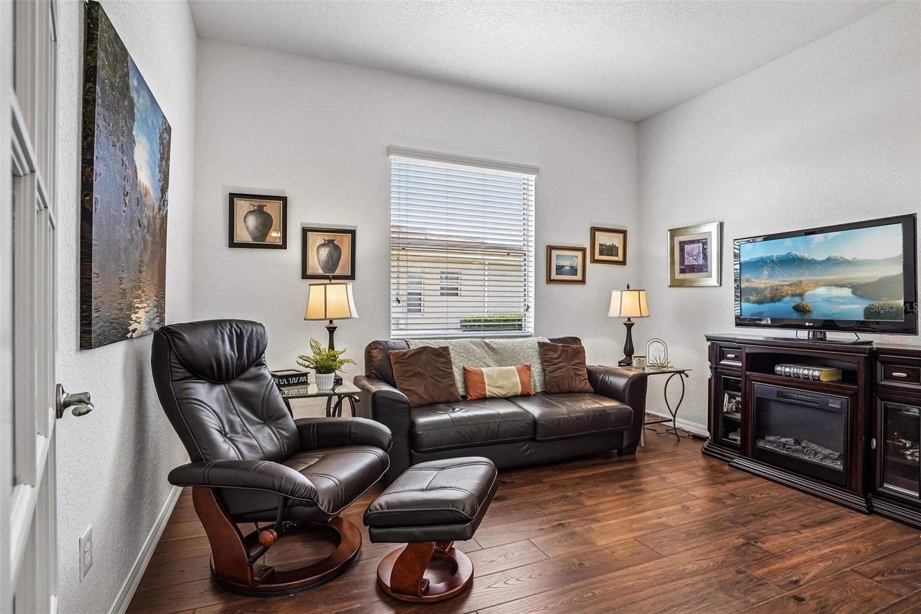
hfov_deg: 93.3
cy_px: 307
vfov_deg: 70.4
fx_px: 435
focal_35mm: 17
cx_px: 460
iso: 400
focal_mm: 17
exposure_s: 1/25
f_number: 9
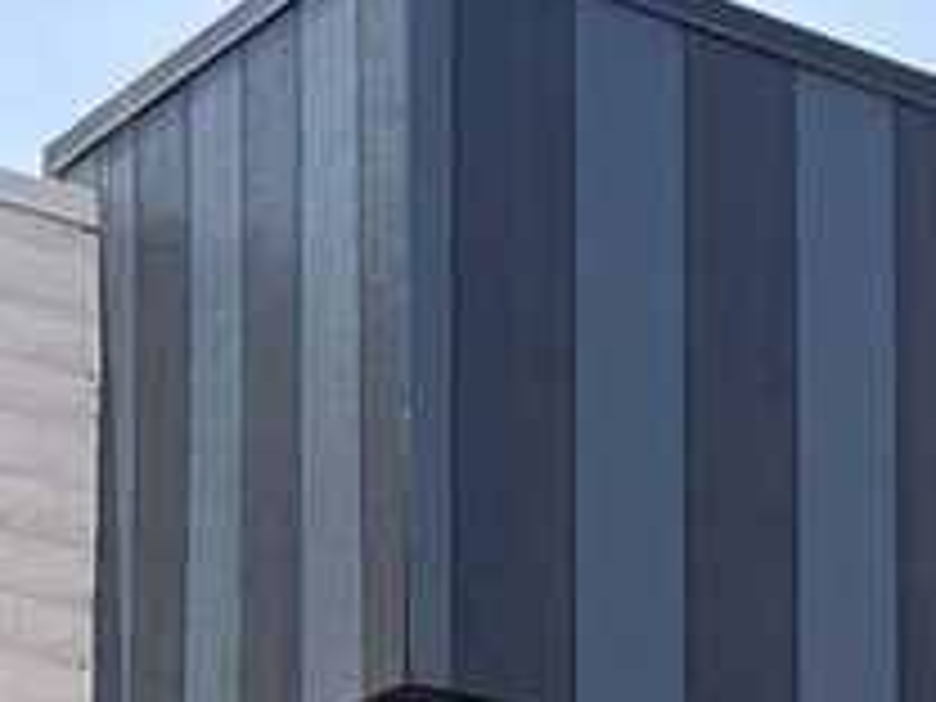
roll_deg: -0.1
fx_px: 3461
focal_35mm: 128
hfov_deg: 14.3
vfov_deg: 10.6
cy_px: 1426
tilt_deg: +3.0
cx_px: 1440
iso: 50
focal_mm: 5.7
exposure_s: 1/3831
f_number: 1.5
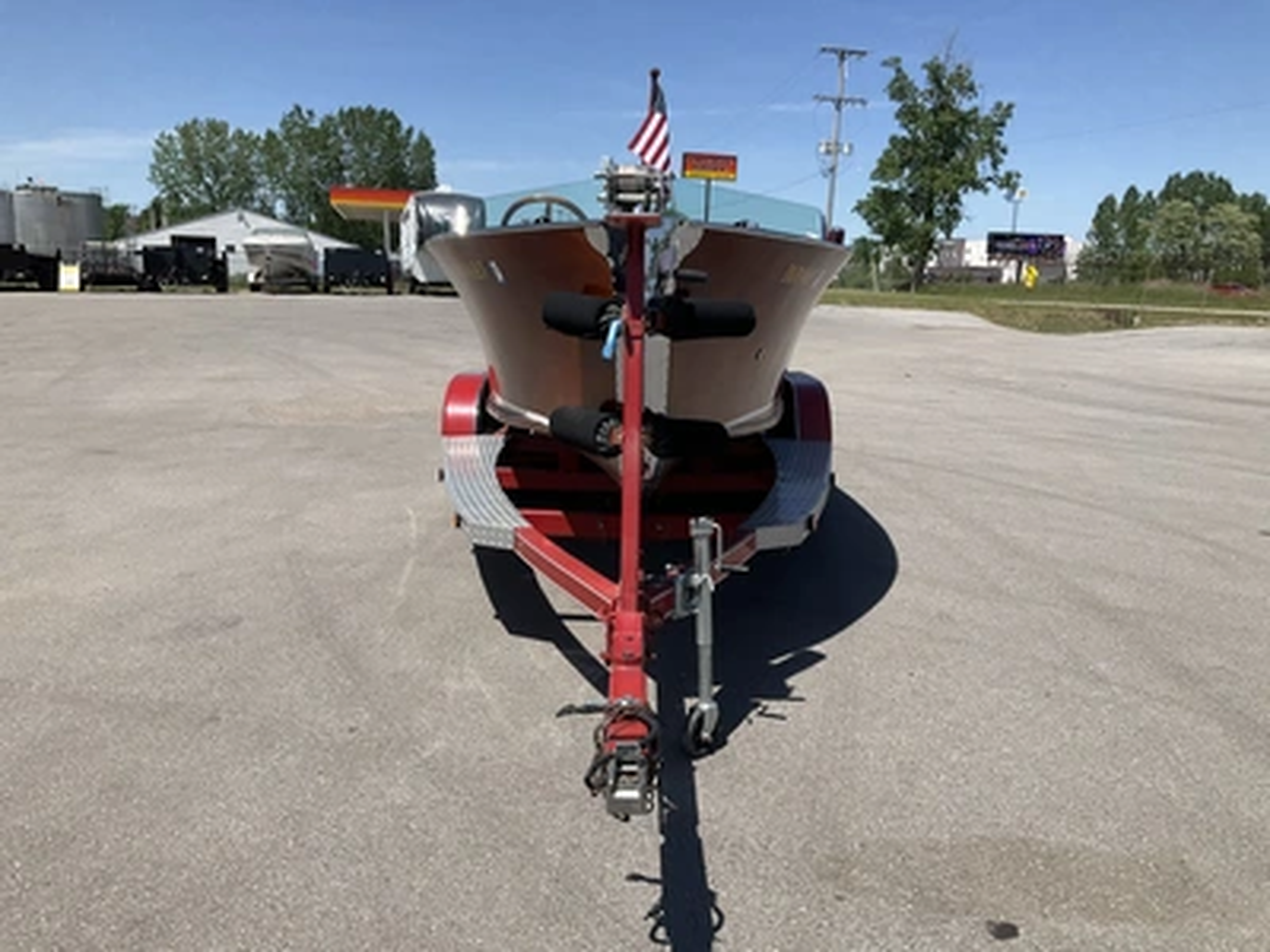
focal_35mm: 29
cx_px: 635
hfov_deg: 61.7
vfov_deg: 48.2
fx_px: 1064
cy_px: 476
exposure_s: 1/2538
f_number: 1.8
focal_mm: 3
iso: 25
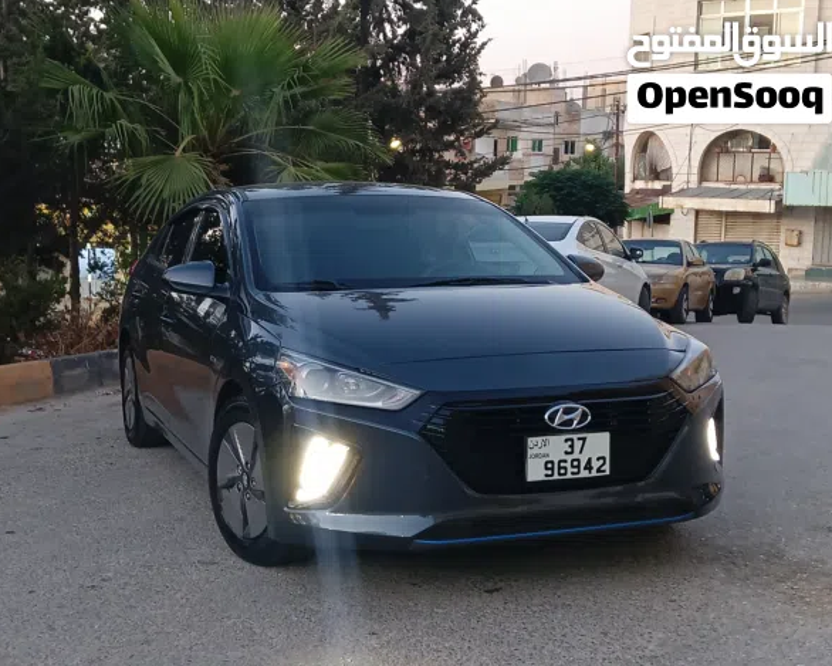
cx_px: 413
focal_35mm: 48
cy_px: 328
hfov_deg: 38.8
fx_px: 1182
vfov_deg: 31.5
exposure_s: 1/33.3
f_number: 1.8
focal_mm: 4.05
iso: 400
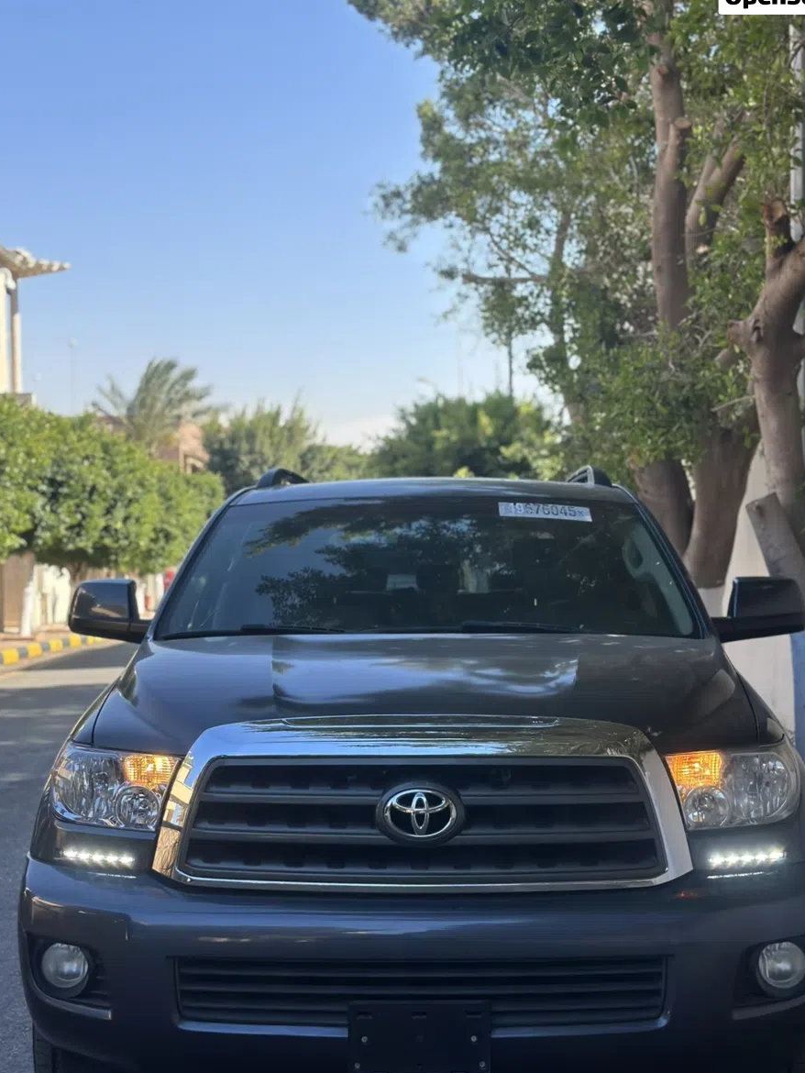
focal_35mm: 56
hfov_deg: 26.1
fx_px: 1736
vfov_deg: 34.3
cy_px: 553
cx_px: 404
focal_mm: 6.86
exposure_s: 1/2410
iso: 80
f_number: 1.78
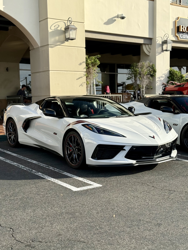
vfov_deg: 39.7
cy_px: 125
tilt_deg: -4.1
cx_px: 94
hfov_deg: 30.3
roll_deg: +0.7
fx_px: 348
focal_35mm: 48
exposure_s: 1/1543
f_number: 1.78
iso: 64
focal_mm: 6.76
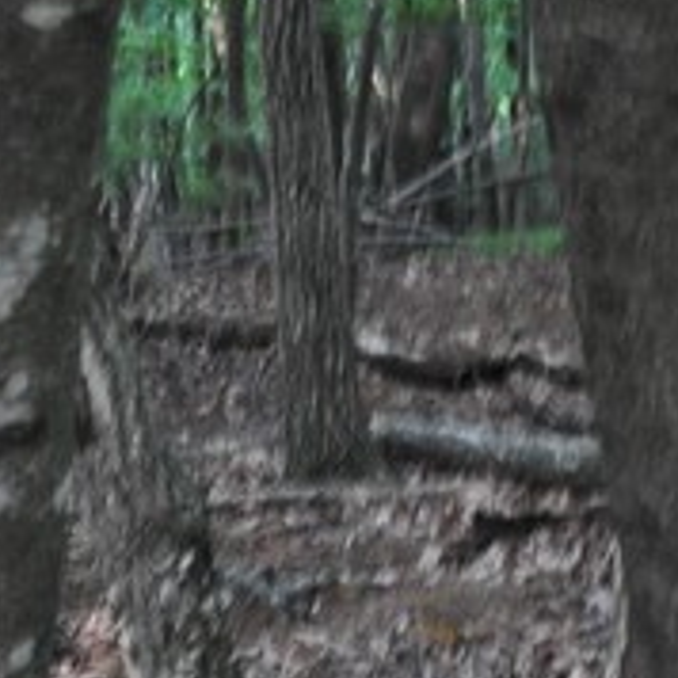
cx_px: 884
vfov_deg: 12.3
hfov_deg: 12.1
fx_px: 3102
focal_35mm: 140
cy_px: -53
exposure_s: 1/15
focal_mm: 18
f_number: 6.3
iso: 800
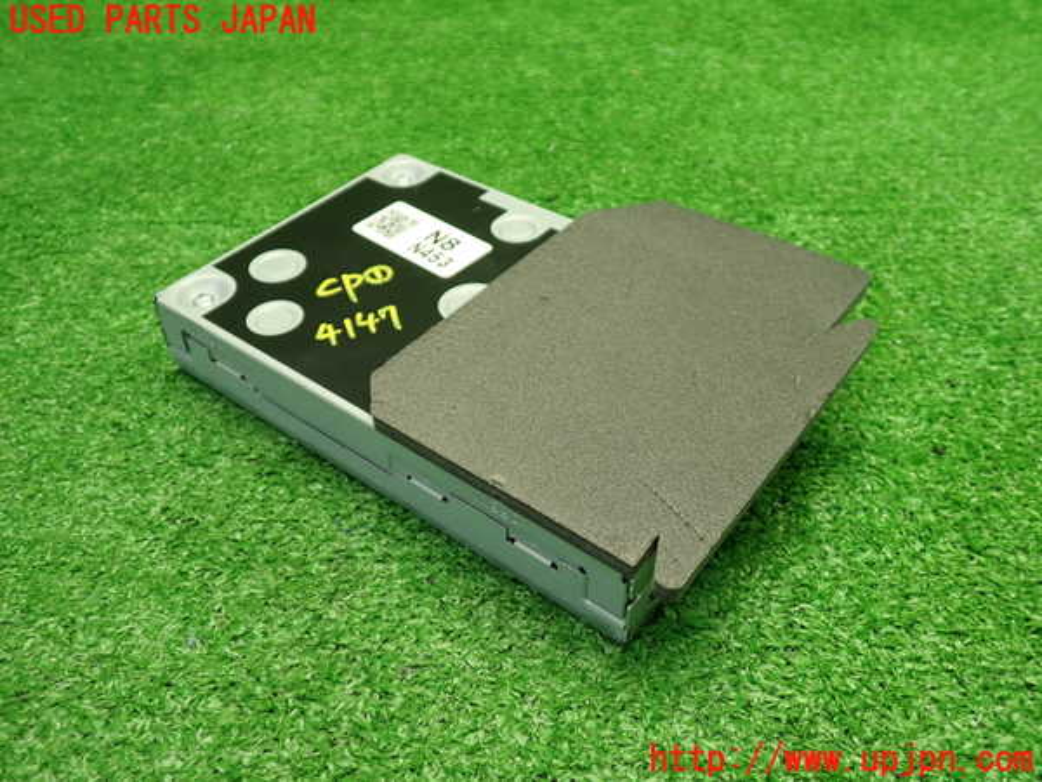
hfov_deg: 60.0
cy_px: 391
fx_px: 903
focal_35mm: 30
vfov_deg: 46.8
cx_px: 521
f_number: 2.3
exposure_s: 1/40
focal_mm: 5.4
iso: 200
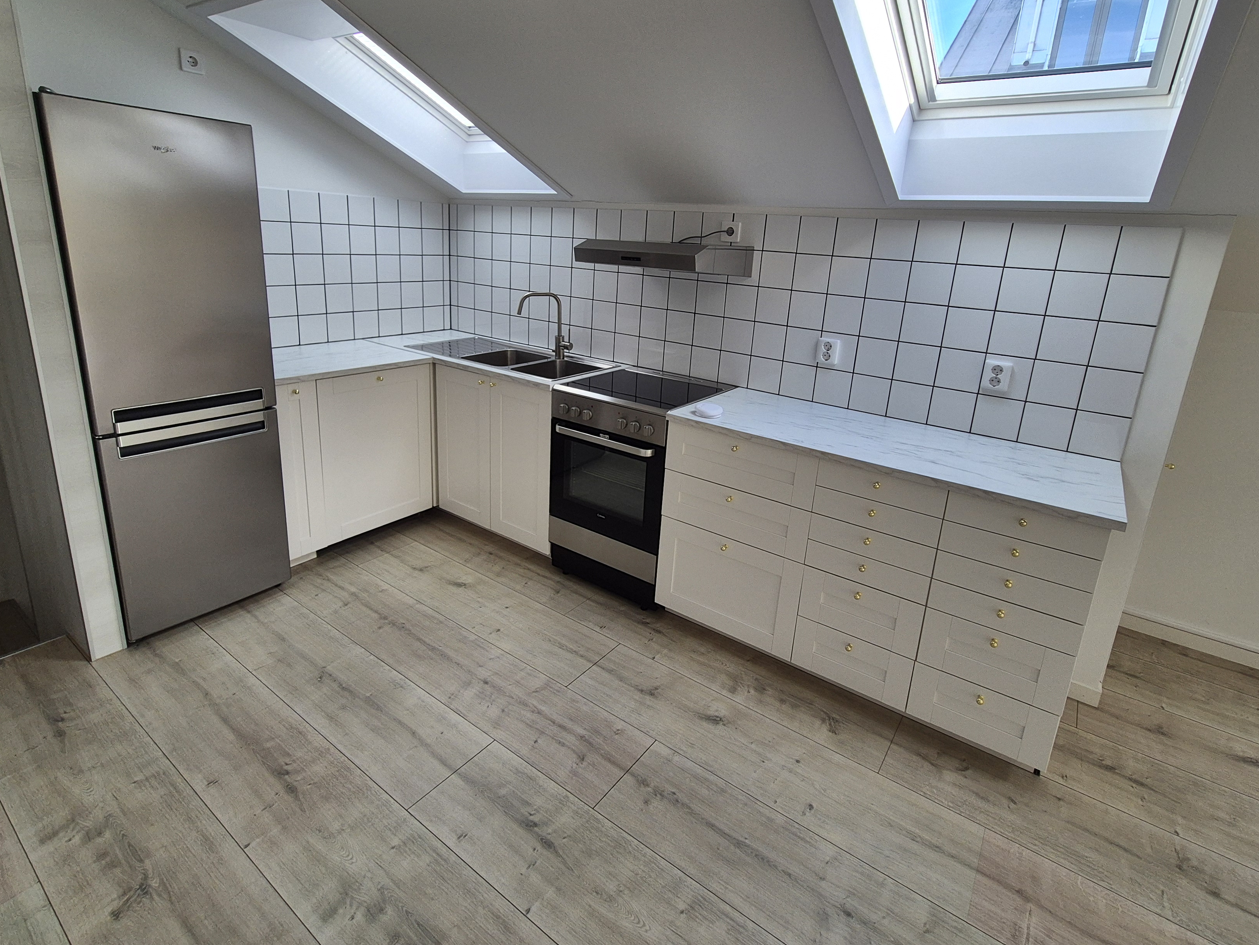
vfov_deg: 77.7
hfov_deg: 94.5
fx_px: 582
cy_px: 410
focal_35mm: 16
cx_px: 623
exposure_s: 1/132
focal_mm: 2.2
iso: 50
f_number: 2.2
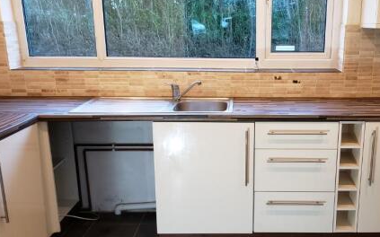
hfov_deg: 50.9
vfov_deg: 33.5
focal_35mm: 38
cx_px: 244
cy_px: 132
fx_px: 393
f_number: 2.4
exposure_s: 1/50
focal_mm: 4.3
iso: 250
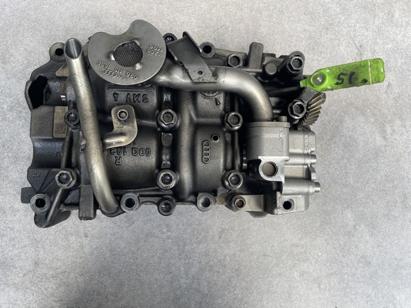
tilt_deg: -78.8
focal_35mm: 26
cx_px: 206
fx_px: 308
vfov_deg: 53.0
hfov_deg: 67.3
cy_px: 154
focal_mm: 4.2
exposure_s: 1/121
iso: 32
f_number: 1.6
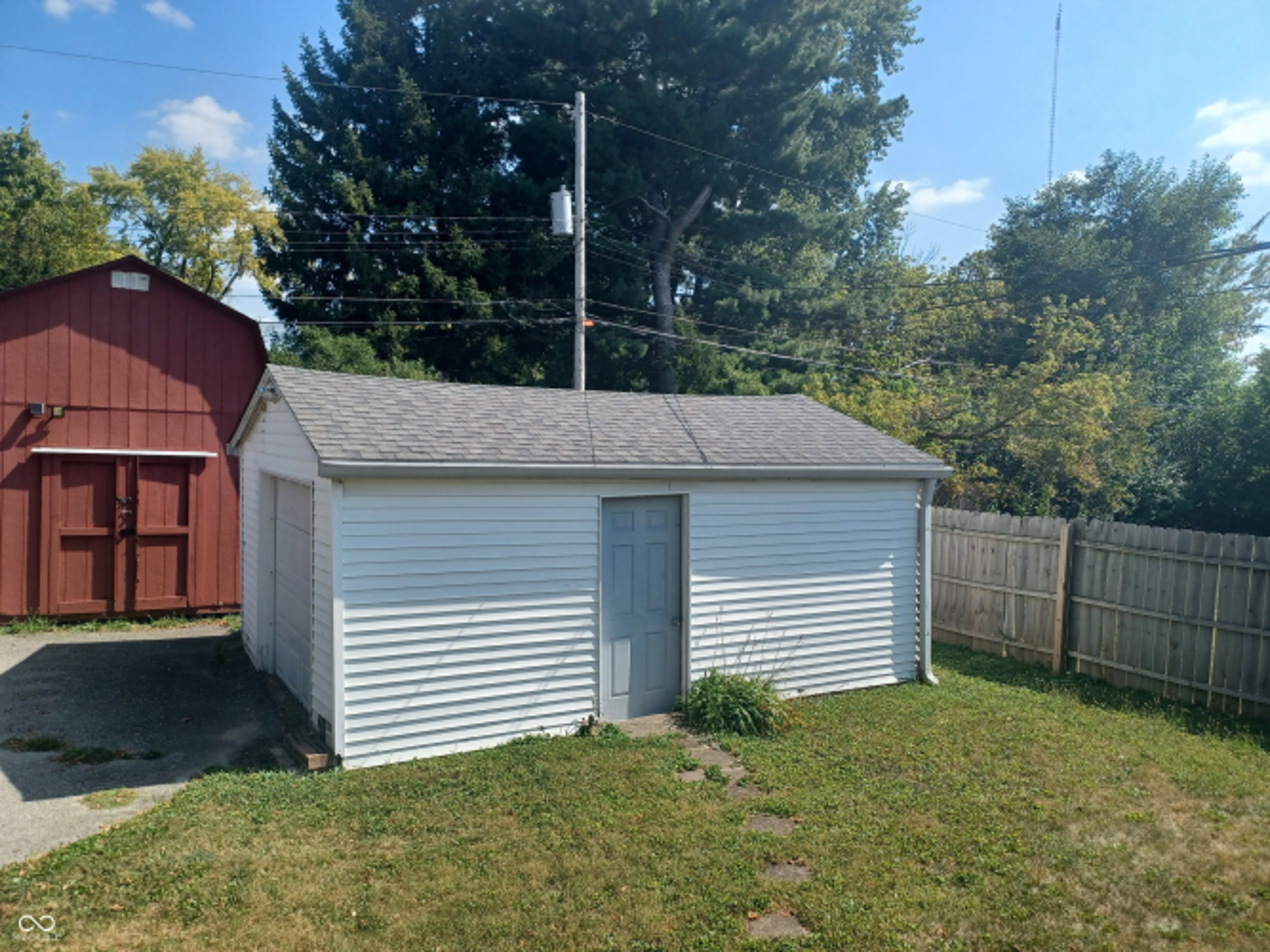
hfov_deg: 69.4
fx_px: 917
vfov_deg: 54.9
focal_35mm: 25
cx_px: 635
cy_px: 476
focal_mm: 4.6
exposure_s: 1/373
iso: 32
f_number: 1.8
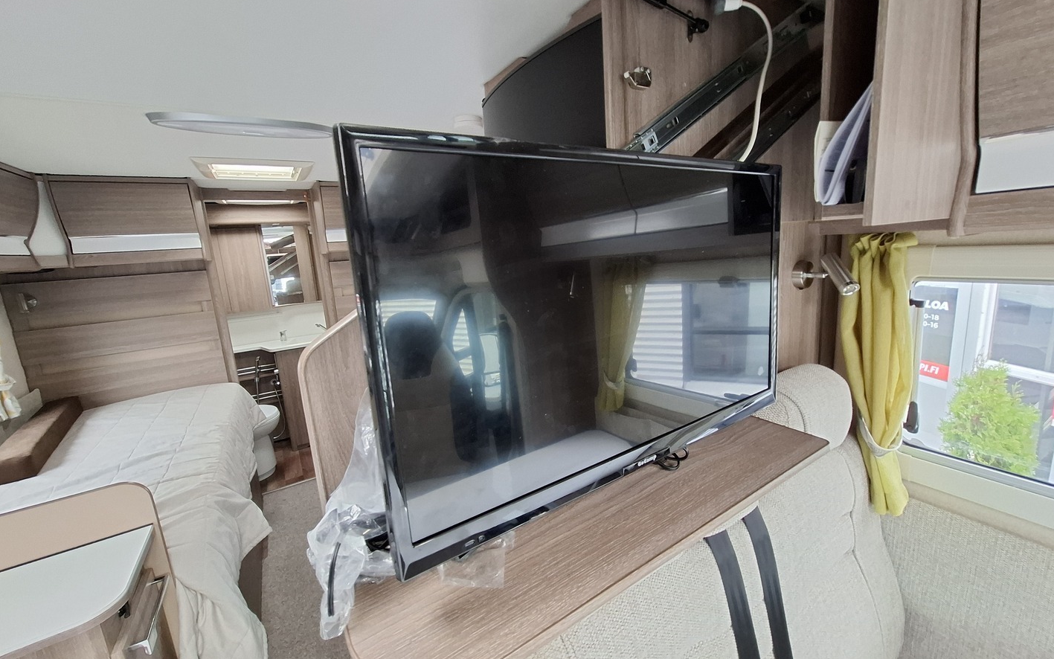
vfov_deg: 78.6
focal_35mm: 14
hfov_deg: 105.3
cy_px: 320
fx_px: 402
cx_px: 535
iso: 200
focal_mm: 1.74
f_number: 2.2
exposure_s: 1/25
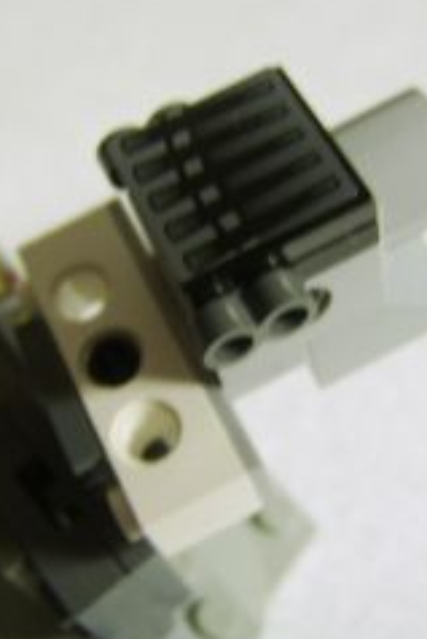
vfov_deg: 38.1
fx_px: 924
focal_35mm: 52
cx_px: 247
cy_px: 282
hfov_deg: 26.0
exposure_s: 1/4
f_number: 2.7
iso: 71
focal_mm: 8.13
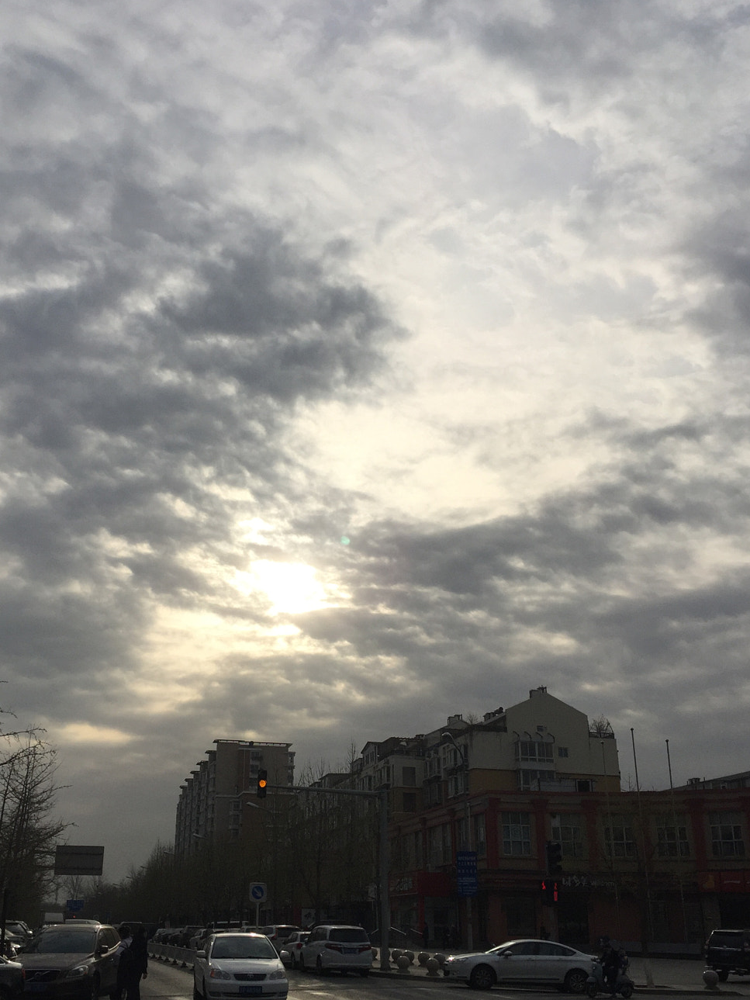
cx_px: 323
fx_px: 1040
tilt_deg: +19.2
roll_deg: -0.7
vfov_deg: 51.2
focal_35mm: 36
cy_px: 566
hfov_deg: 39.6
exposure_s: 1/6623
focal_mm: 4.15
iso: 32
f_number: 2.2
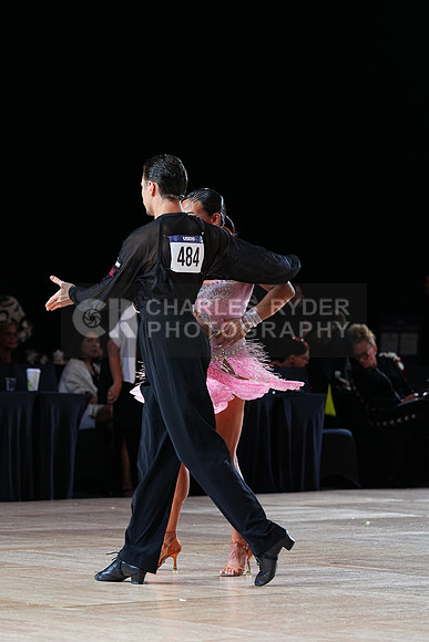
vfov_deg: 14.2
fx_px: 2590
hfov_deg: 9.5
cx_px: 214
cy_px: 321
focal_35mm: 145
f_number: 4
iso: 1600
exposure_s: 1/500
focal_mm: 145
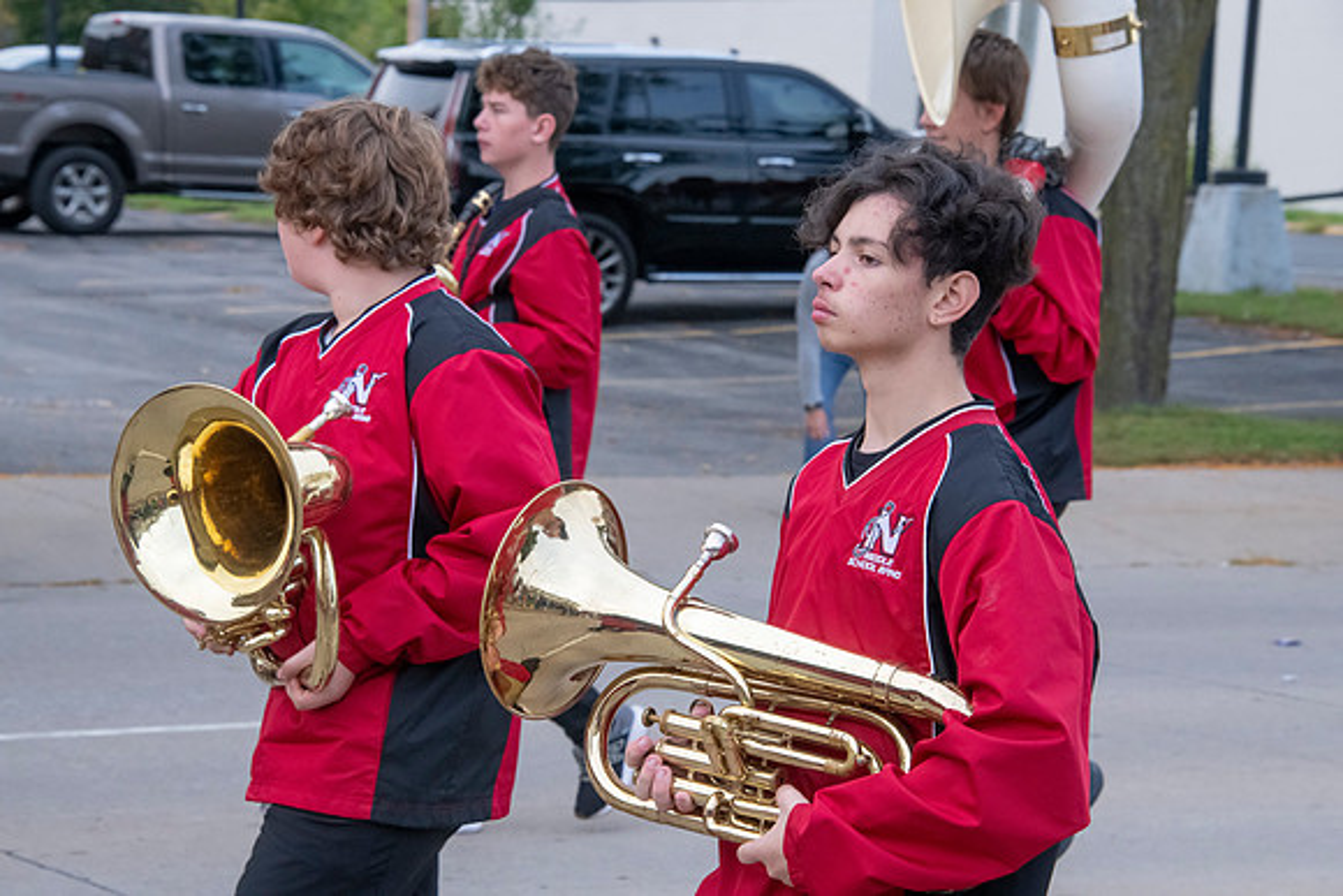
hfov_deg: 16.4
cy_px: 448
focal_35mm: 125
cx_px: 672
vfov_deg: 11.0
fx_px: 4664
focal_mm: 125
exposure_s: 1/400
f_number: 11
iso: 3200
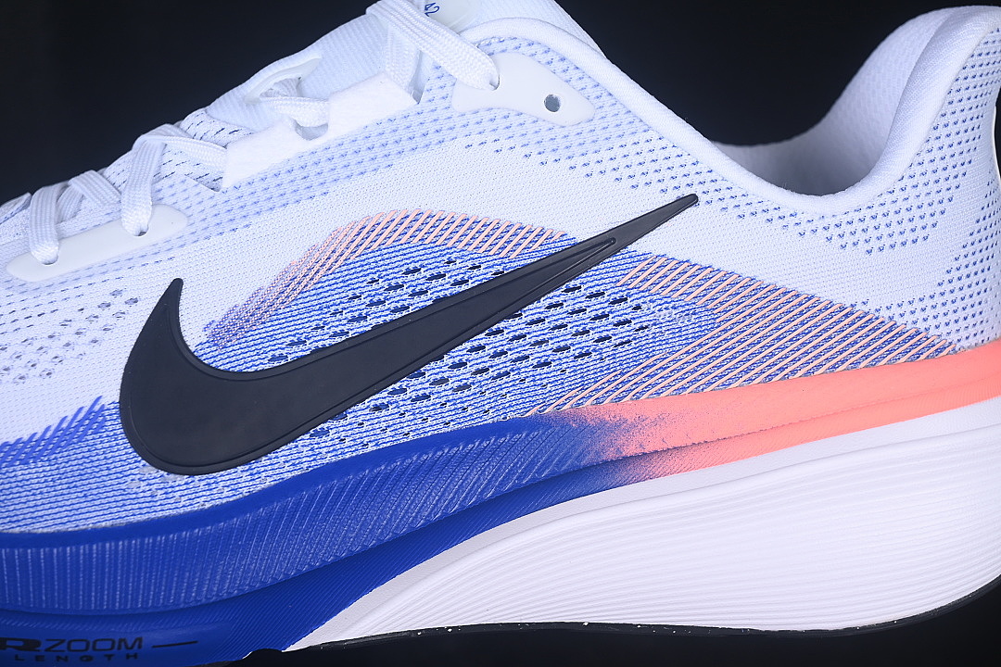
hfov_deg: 27.0
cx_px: 500
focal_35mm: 75
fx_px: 2085
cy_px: 334
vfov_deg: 18.2
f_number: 7.1
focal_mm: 50
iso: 160
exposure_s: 1/80
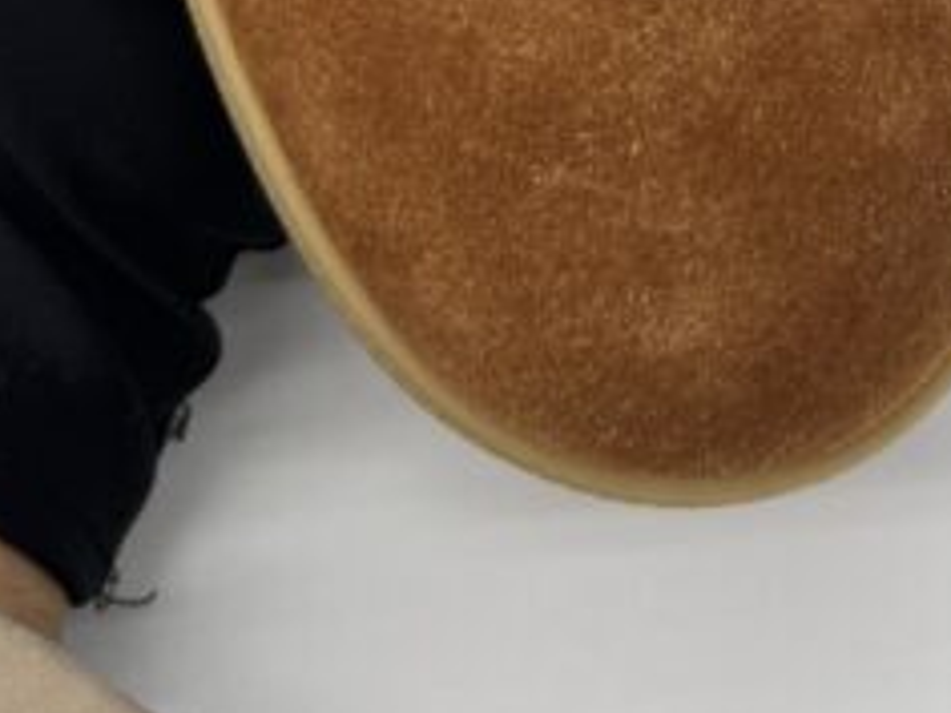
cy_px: -874
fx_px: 3104
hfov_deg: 17.3
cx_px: 689
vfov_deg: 11.4
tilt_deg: -47.5
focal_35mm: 113
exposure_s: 1/103
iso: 32
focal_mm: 5.7
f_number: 1.5
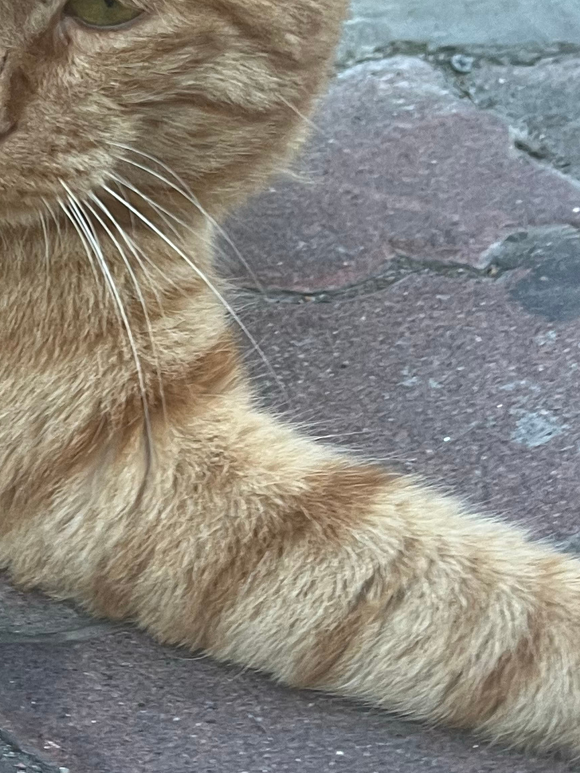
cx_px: -196
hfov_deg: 15.4
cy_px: 294
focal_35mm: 91
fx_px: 2033
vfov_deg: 21.5
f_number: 1.5
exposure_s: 1/50
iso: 100
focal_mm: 5.7
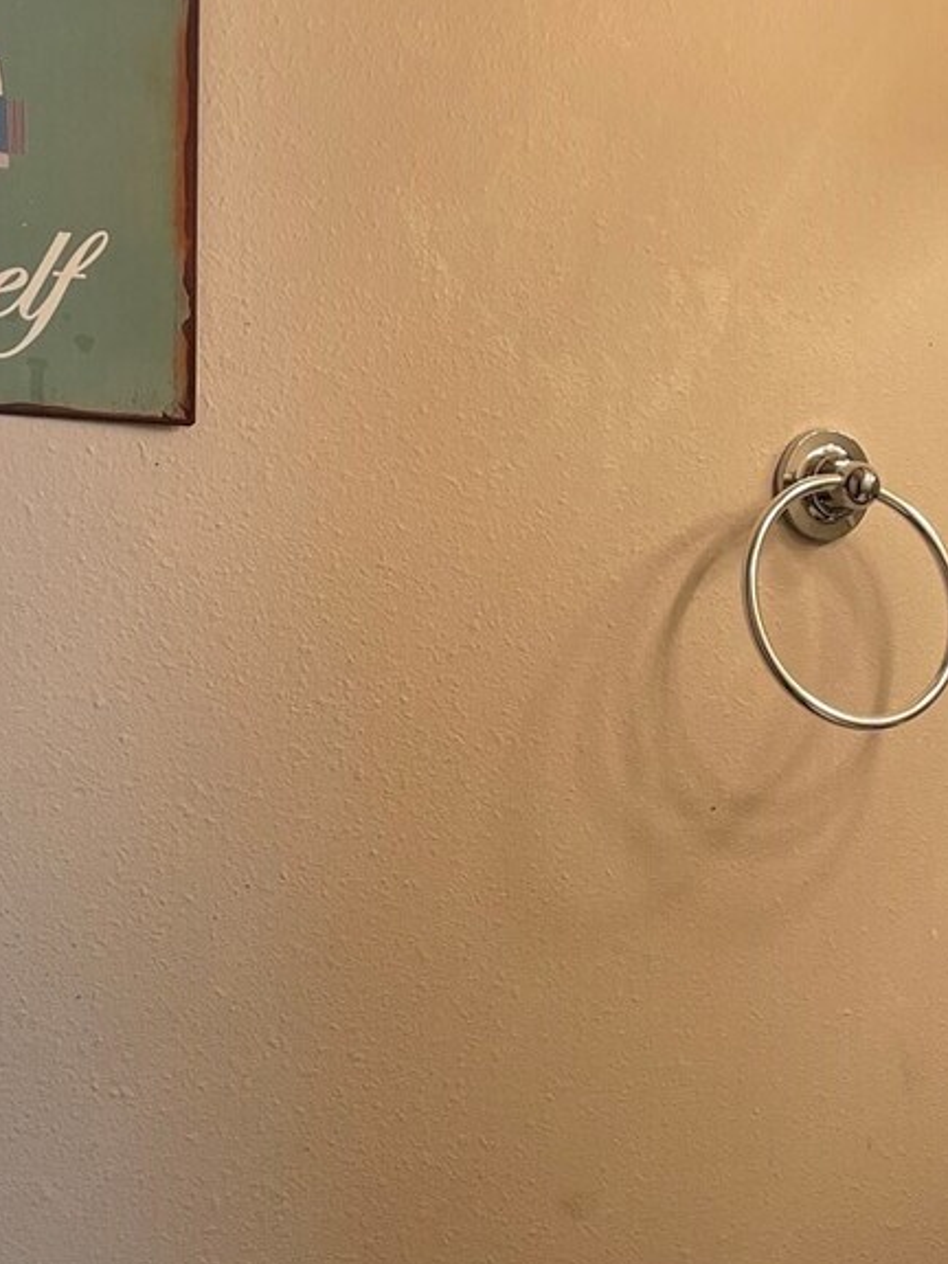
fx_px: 2373
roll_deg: -3.4
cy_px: 823
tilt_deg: -3.5
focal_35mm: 65
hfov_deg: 22.4
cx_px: 704
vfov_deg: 29.6
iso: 100
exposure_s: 1/120
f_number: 1.6
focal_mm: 4.2
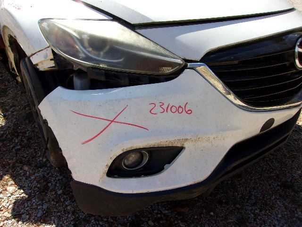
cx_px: 151
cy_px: 114
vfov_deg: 51.4
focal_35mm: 27
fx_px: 236
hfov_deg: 65.3
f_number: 10.4
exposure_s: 1/56
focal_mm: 4.9
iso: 80
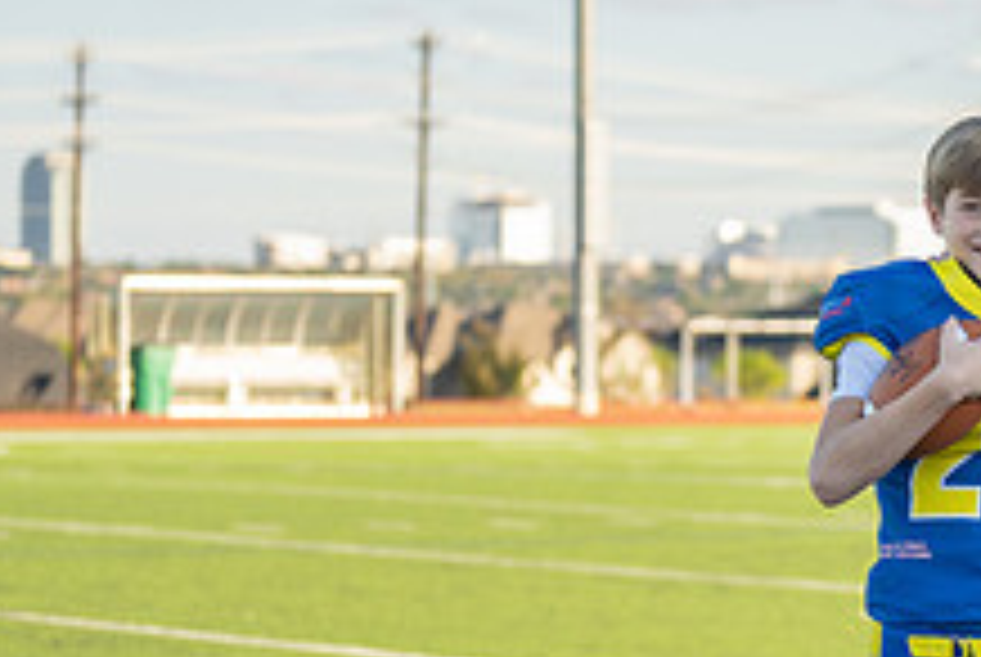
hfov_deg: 10.9
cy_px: 502
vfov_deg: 7.4
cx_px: 1098
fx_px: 5075
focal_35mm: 186
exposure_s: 1/500
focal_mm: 70
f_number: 2.8
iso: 100
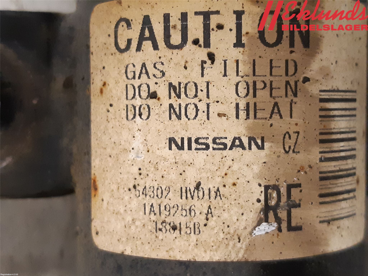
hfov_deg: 67.3
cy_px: 138
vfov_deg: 53.1
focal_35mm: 26
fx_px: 276
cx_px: 184
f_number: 1.7
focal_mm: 3.93
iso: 320
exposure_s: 1/25
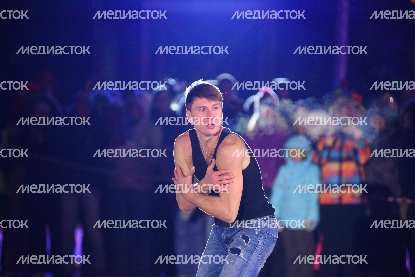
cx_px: 208
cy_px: 138
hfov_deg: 11.1
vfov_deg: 7.4
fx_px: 2133
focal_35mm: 185
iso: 2500
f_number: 2.8
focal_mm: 185
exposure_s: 1/1600
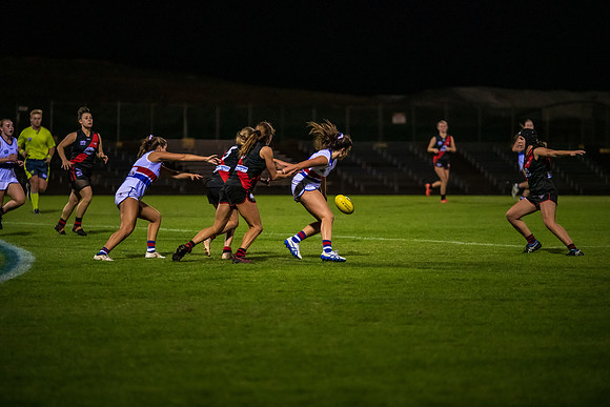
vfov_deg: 6.8
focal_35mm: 203
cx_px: 305
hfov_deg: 10.1
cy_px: 204
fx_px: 3439
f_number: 2.8
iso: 4000
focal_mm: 200
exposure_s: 1/1250
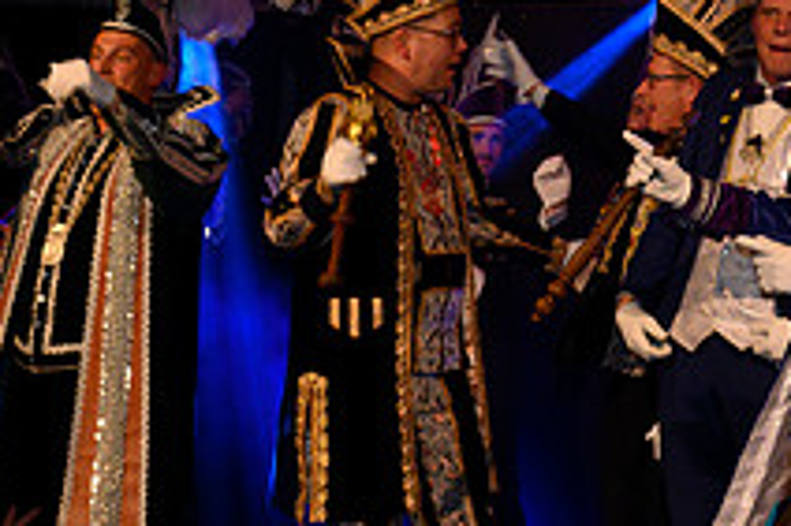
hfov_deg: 12.9
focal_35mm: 156
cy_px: 173
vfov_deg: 8.8
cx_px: 892
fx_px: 3425
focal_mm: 38
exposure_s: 1/60
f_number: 6.3
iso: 640
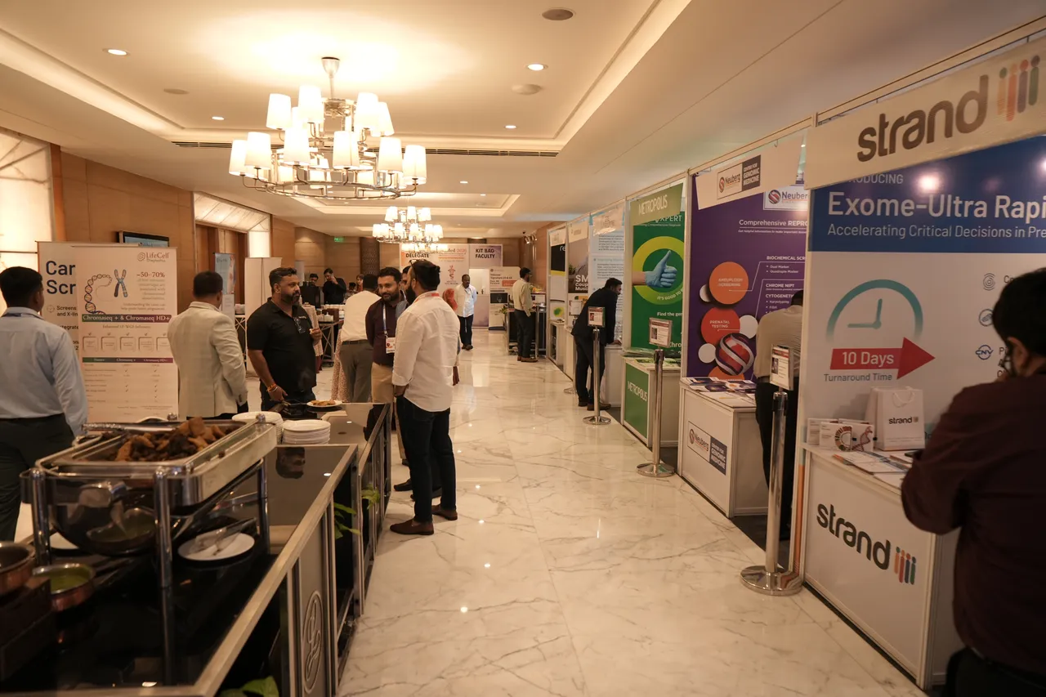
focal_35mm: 24
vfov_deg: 53.1
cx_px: 523
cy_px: 348
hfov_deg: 73.8
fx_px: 697
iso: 1600
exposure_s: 1/160
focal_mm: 24
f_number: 4
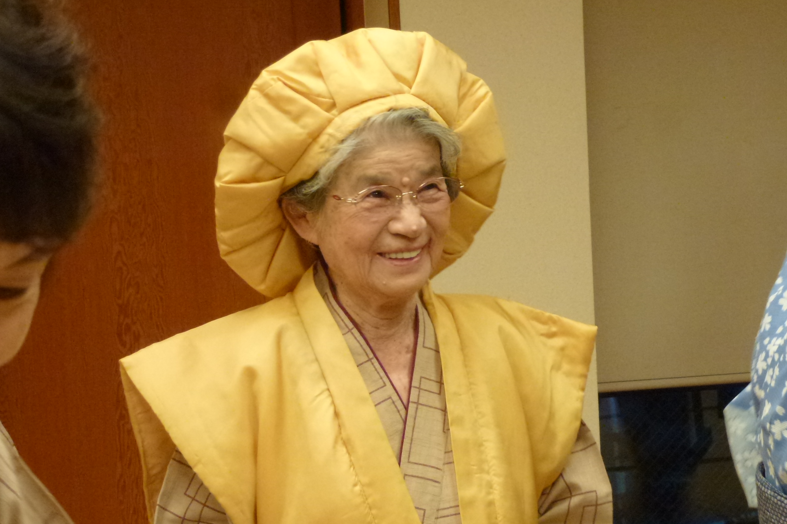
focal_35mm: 73
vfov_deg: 18.7
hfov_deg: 27.7
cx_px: 381
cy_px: 278
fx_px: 1596
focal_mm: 10.9
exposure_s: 1/40
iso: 400
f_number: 4.5
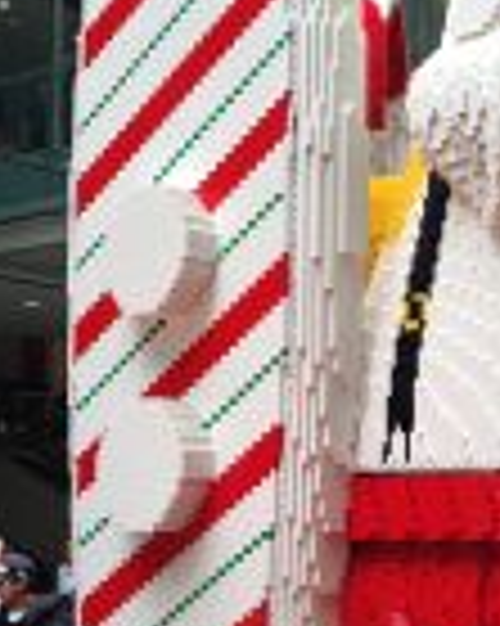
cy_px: 360
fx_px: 1722
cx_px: 432
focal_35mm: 93
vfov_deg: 20.6
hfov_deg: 16.3
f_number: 2.4
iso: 50
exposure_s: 1/232
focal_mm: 4.13
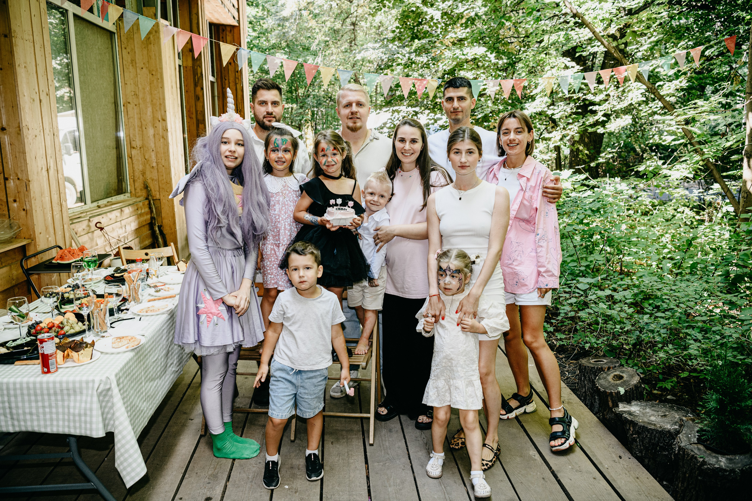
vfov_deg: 45.0
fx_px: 606
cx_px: 376
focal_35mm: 29
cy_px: 250
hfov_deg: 63.7
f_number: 3.5
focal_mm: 29
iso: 320
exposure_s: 1/160
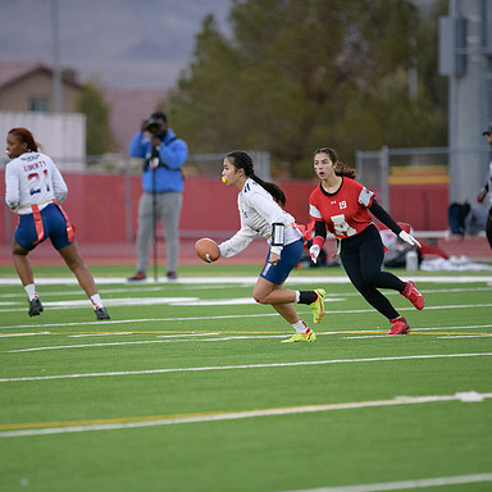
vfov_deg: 4.6
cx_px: 227
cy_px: 247
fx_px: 6191
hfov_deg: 4.6
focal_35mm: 385
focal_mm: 300
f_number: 2.8
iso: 4500
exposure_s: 1/3200
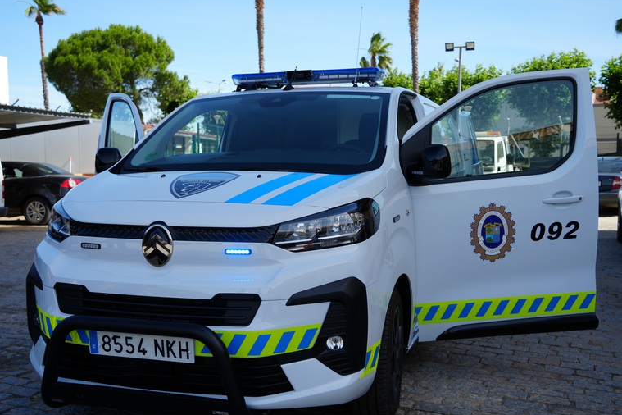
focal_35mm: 39
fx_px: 674
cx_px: 314
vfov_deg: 34.2
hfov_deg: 49.6
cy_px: 209
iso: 100
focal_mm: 37
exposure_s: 1/320
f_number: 5
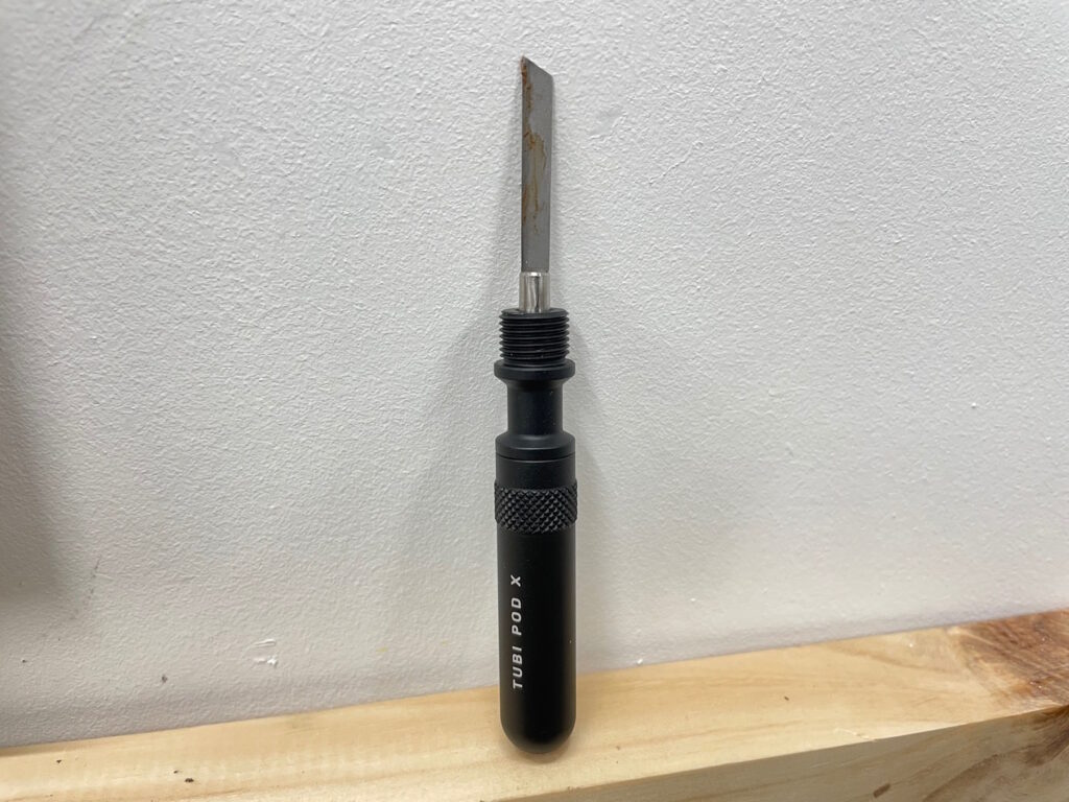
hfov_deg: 67.3
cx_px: 534
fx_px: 803
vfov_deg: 53.1
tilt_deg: -22.1
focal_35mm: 26
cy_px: 401
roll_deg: -1.3
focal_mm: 4.2
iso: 100
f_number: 1.6
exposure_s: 1/50
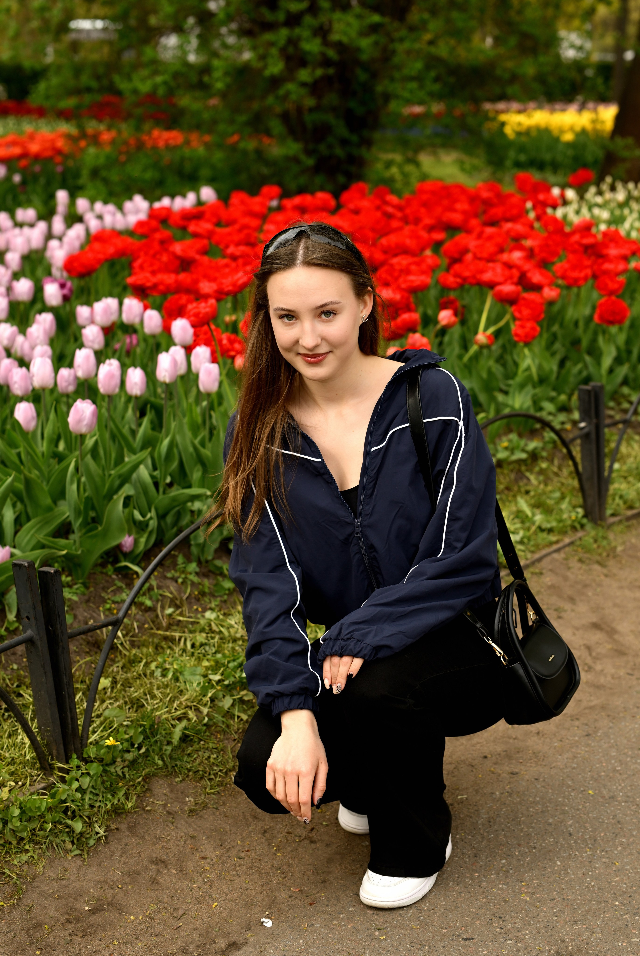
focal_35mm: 50
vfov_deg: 39.6
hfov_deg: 27.1
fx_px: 1329
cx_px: 320
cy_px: 478
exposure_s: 1/800
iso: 200
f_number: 3.5
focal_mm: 50
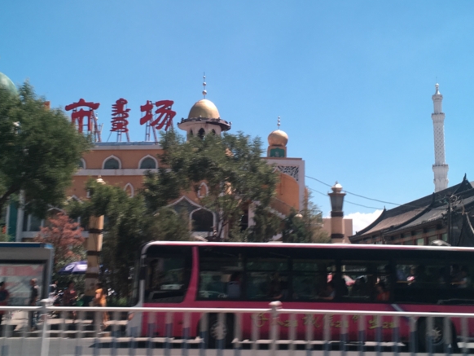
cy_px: 156
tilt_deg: +6.2
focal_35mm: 51
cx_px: 232
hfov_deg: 37.5
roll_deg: -0.3
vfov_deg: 28.6
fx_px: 699
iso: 32
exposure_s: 1/100
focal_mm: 4.15
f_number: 2.2
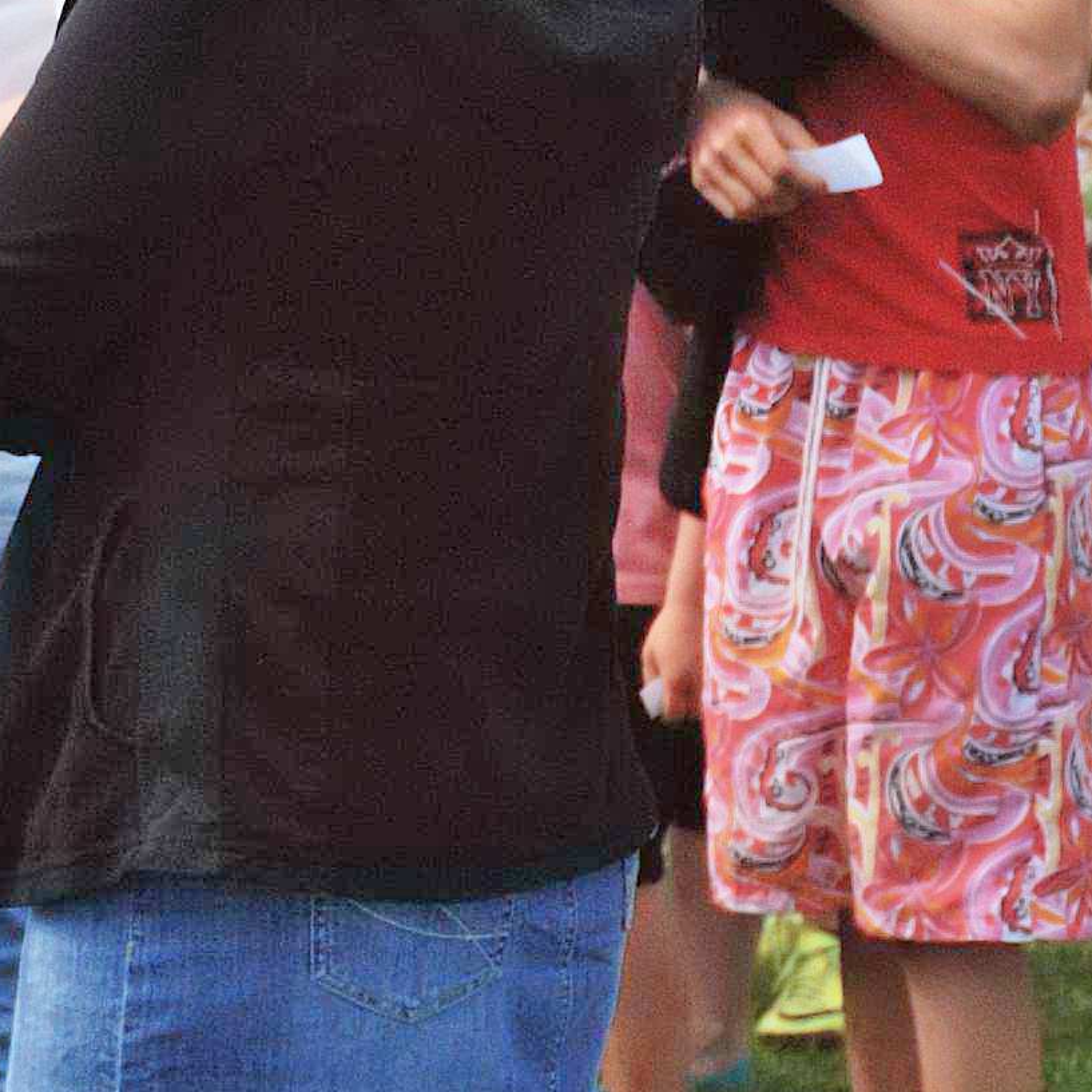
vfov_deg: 12.9
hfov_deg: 12.2
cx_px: -759
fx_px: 4747
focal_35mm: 133
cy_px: -74
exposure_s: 1/1000
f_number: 3.8
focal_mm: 22
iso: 250
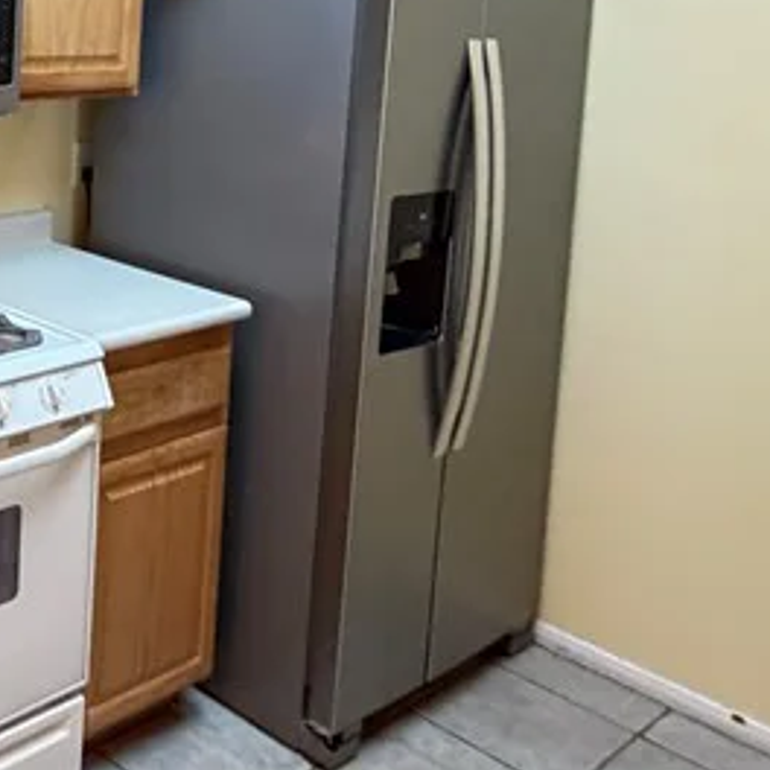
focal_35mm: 48
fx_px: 1208
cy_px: 50
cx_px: -58
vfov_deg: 33.2
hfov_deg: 31.7
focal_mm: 2.22
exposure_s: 1/60
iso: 800
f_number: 2.2
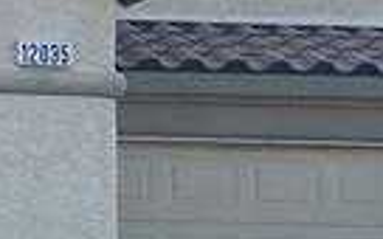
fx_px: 2161
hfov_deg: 9.8
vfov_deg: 6.3
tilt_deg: +8.0
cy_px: -48
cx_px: -234
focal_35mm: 207
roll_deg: -1.0
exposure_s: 1/1272
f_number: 1.8
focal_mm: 4.25
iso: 32
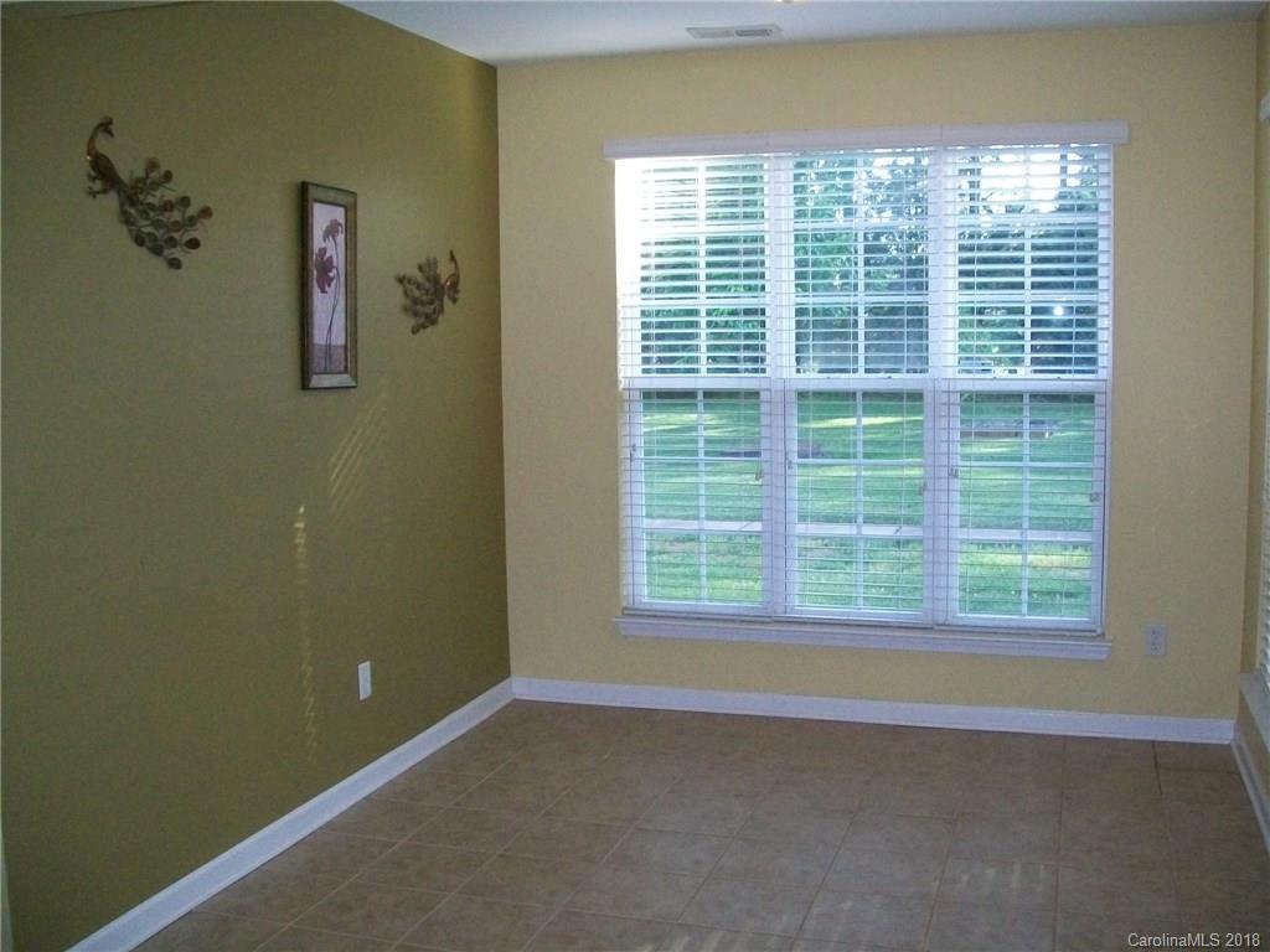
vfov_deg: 39.7
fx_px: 1321
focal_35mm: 36
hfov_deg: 51.4
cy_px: 476
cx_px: 635
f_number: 2.7
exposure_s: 1/125
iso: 200
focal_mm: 6
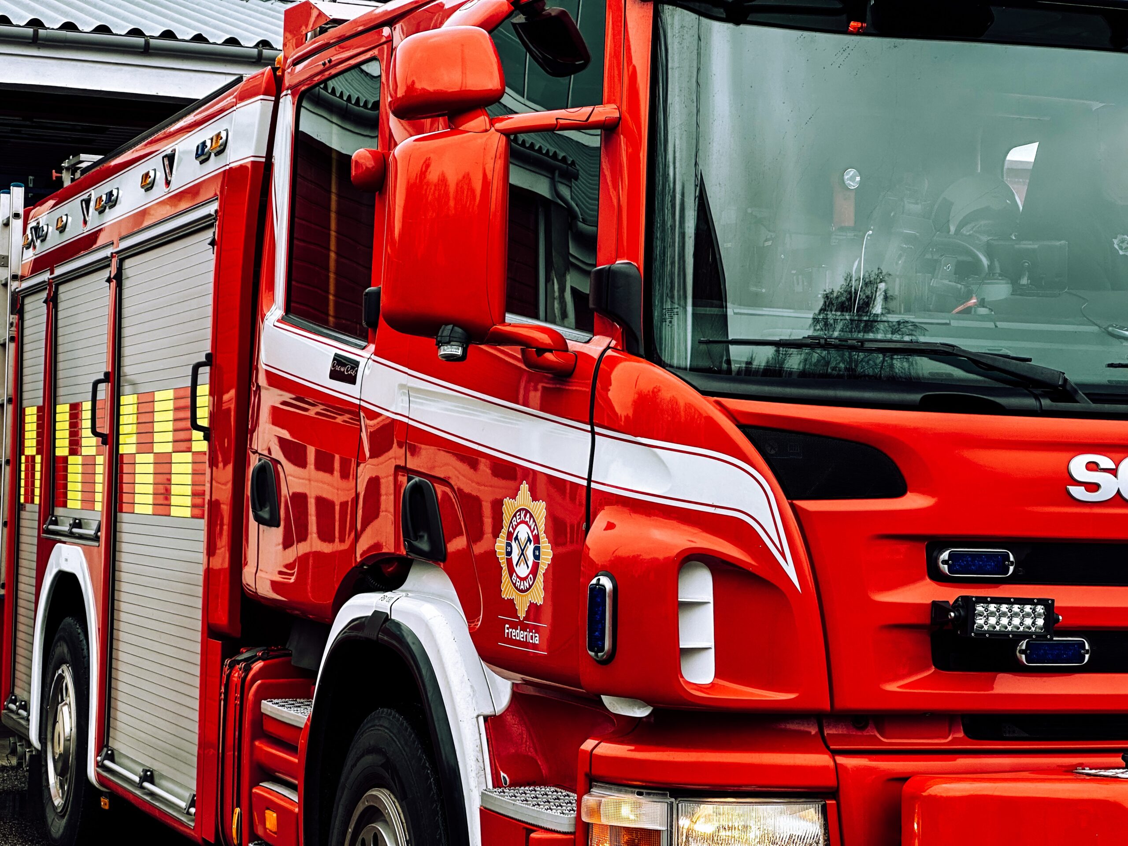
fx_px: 2509
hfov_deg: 25.3
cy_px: 423
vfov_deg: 19.1
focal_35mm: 77
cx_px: 564
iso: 50
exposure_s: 1/100
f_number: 2.8
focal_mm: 9
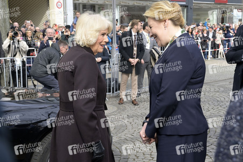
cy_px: 81
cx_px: 122
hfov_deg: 41.1
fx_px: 324
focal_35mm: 48
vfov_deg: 28.0
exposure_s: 1/500
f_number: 9
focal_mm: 48
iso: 1250
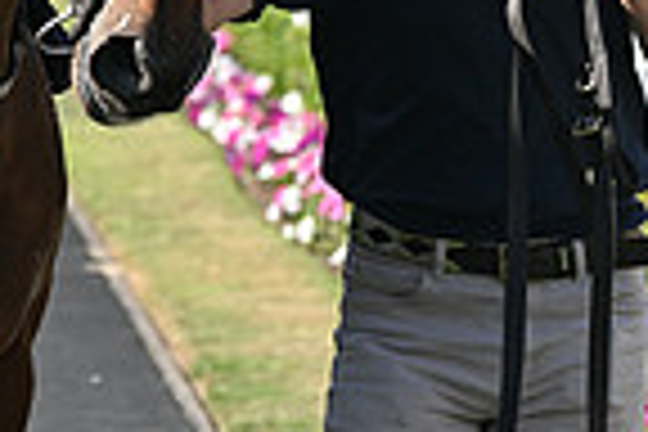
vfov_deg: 2.8
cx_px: -58
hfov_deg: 4.3
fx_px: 8711
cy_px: -385
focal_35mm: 484
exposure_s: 1/1250
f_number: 5.6
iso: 400
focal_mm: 120
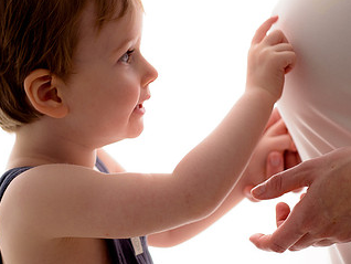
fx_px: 1451
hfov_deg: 13.8
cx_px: 244
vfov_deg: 10.4
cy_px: 101
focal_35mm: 143
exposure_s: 1/160
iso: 100
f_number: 2.2
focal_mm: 50
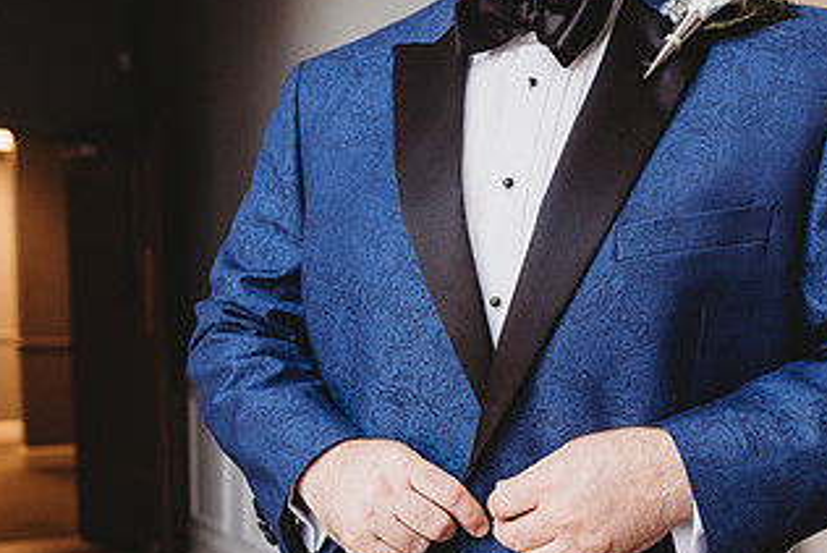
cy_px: 468
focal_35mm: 44
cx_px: 411
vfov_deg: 29.6
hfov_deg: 44.5
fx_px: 1011
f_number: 2.8
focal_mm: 24
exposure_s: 1/250
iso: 500
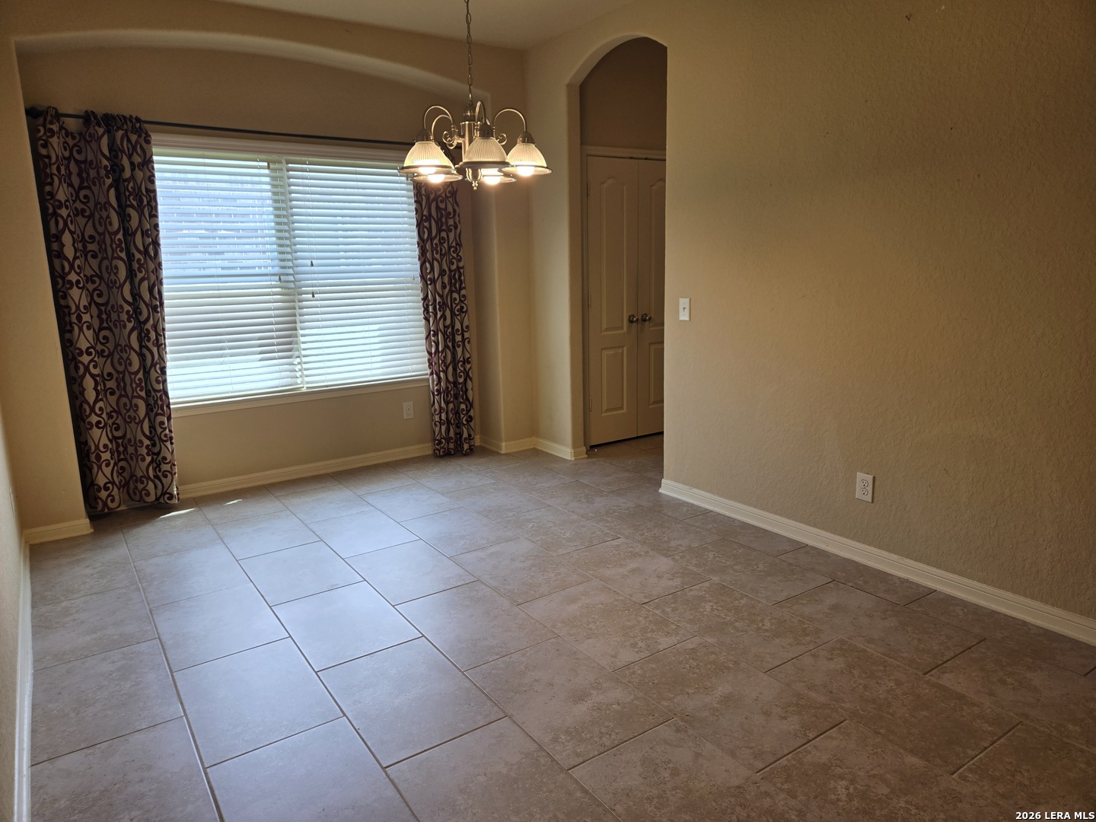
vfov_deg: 58.9
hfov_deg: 73.9
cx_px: 548
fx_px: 728
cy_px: 411
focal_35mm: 23
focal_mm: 5.4
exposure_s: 1/120
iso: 40
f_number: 1.8
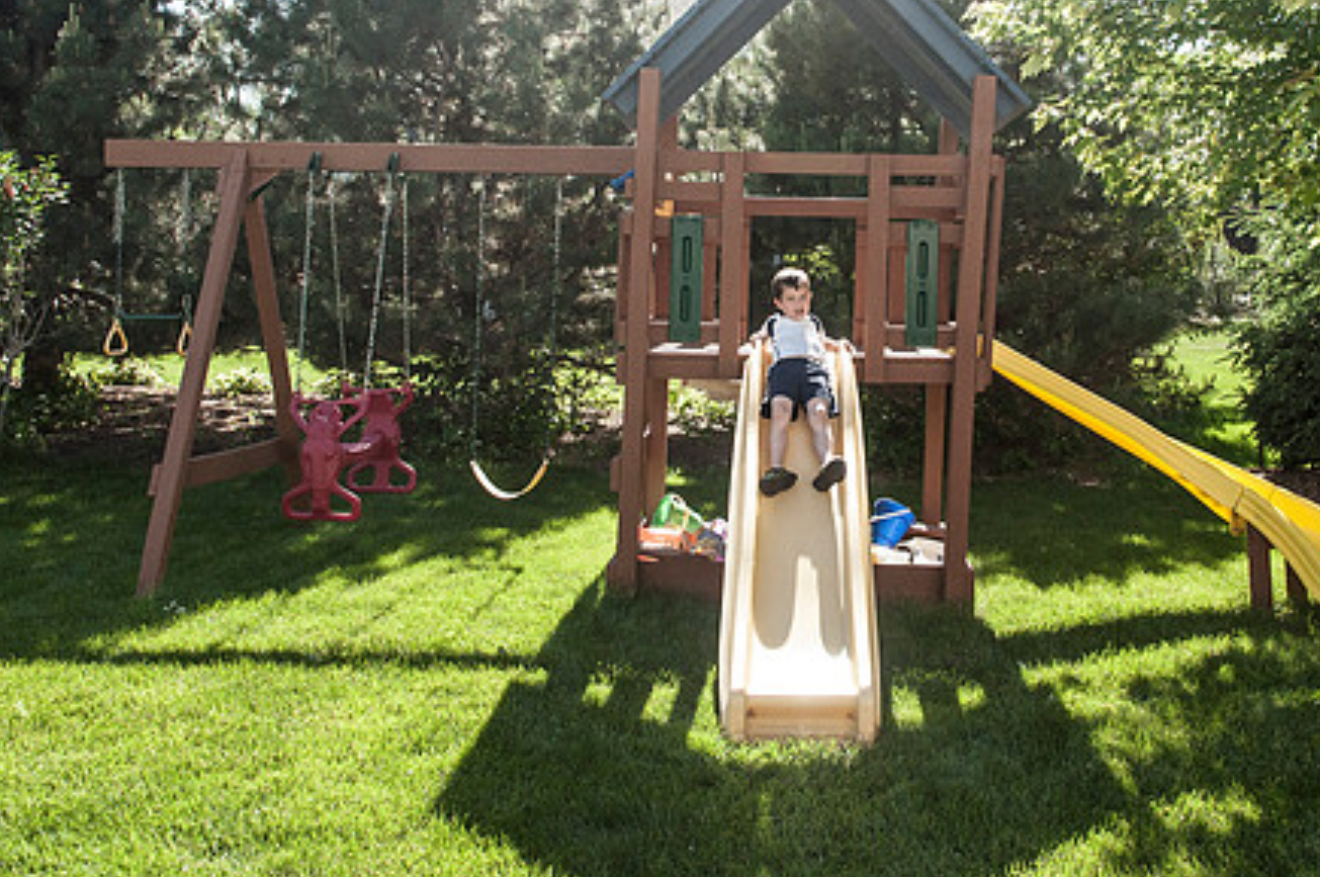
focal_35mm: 36
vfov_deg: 36.6
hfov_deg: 52.7
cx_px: 813
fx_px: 1318
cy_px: 323
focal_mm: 18
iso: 400
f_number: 5
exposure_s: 1/2000
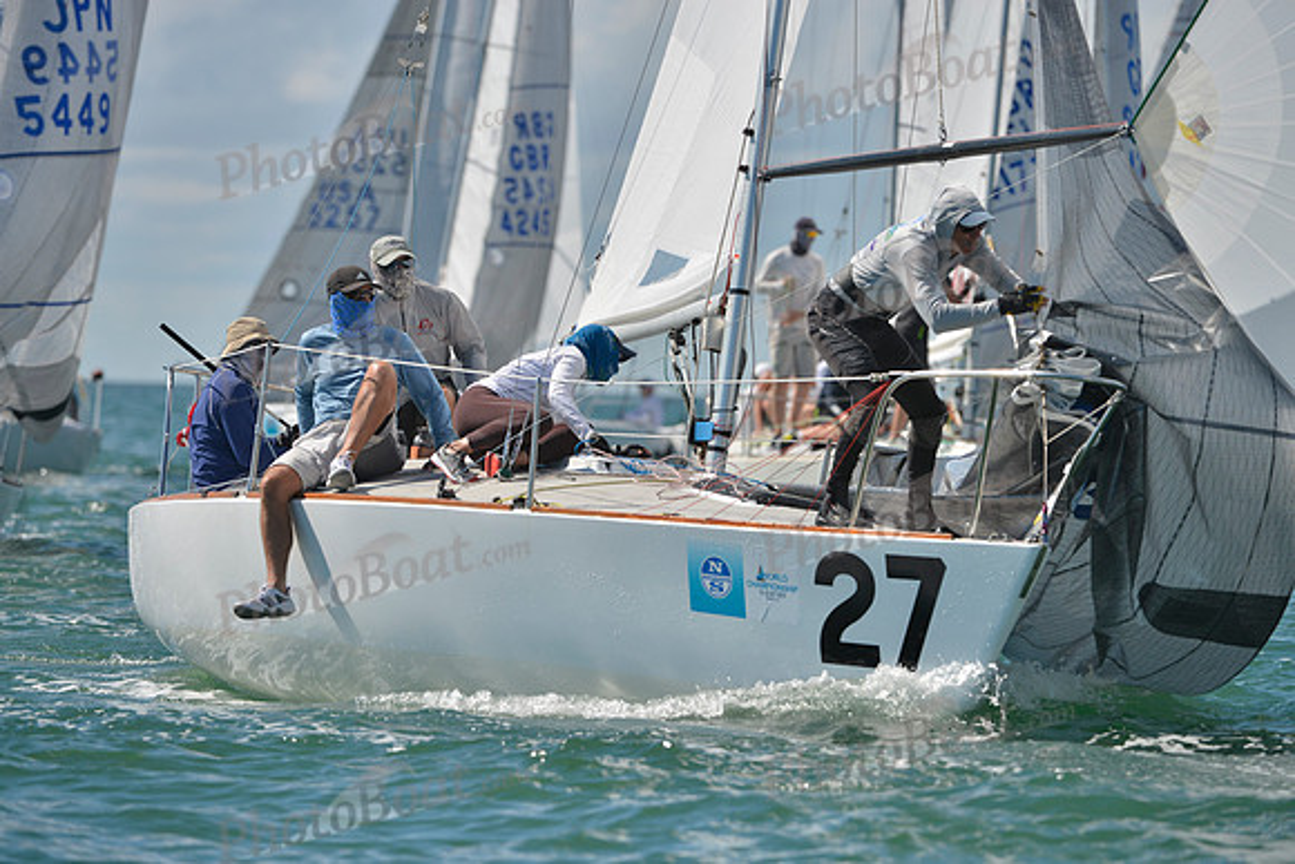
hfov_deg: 6.1
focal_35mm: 340
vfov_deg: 4.0
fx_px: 12233
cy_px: 432
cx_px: 648
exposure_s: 1/1250
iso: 200
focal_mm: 340
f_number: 7.1
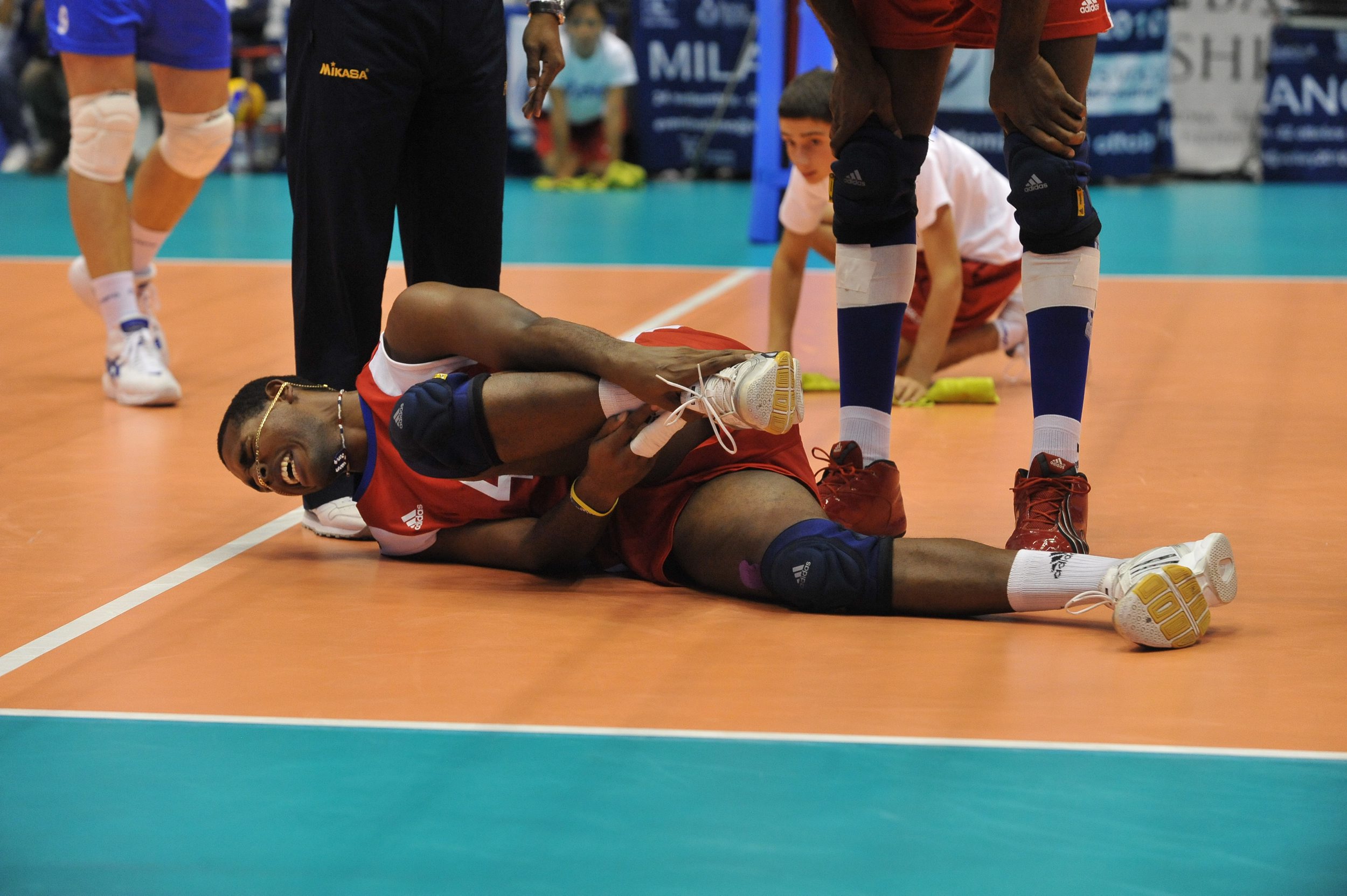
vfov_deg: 10.2
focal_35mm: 135
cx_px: 674
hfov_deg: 15.2
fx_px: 5049
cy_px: 448
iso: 3200
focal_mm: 135
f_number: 4.5
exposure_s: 1/500
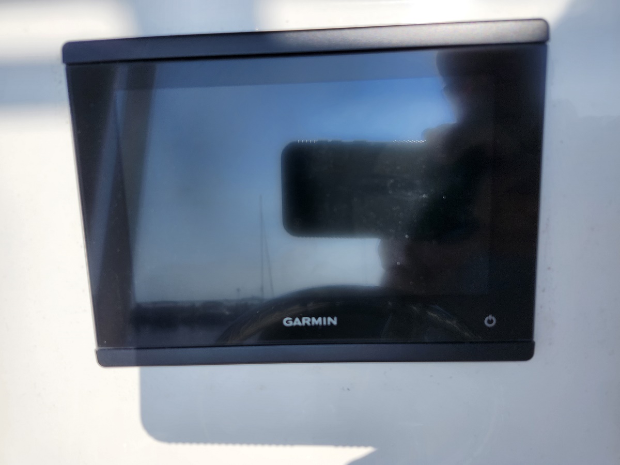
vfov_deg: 58.9
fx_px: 412
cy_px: 232
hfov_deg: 73.9
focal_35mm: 23
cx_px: 310
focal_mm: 5.54
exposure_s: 1/1668
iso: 25
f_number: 1.8
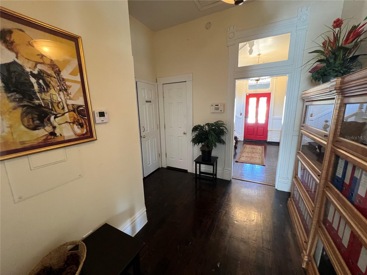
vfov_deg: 89.9
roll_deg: +1.3
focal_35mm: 13
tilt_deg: -12.4
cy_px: 138
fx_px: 138
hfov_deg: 106.2
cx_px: 184
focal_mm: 1.57
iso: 500
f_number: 1.8
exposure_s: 1/60
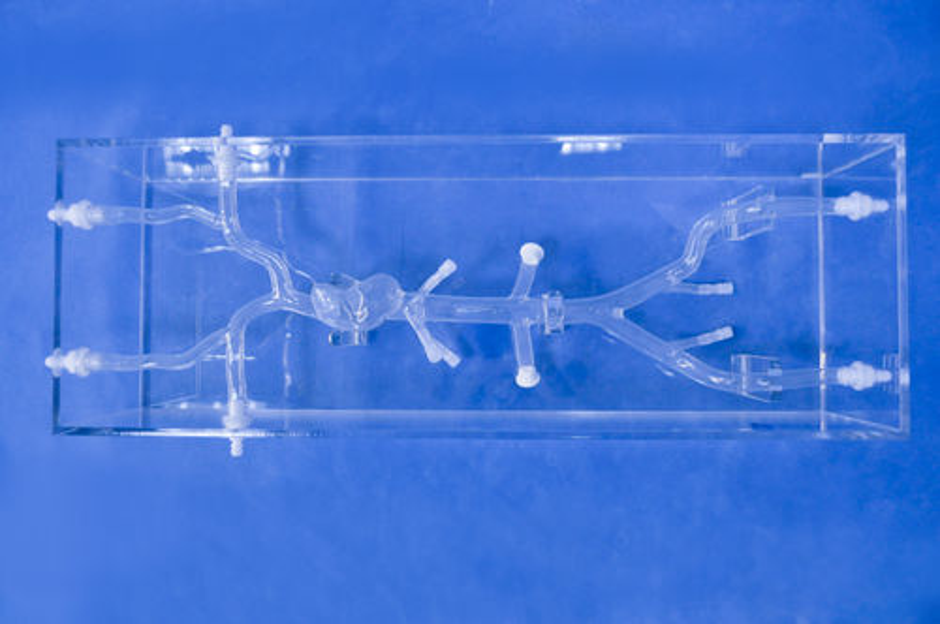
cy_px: 312
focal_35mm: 30
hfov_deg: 62.0
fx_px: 782
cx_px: 470
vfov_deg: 43.5
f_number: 4
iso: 1000
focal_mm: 20
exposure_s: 1/60
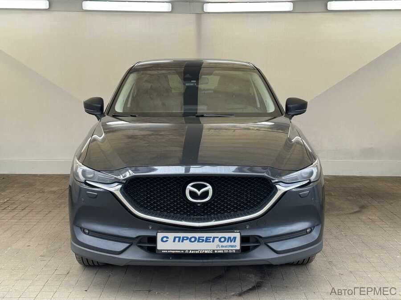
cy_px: 150
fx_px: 556
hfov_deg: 39.7
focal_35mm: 48
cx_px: 200
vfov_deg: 30.3
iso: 64
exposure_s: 1/252
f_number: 1.78
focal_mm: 6.76
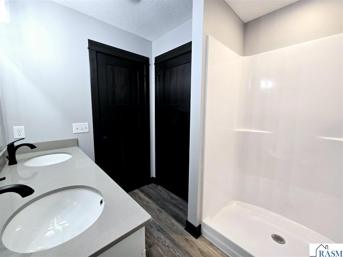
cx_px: 172
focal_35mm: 13
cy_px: 128
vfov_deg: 89.9
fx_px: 129
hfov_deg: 106.2
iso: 80
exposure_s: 1/60.2
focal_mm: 2.2
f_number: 2.2
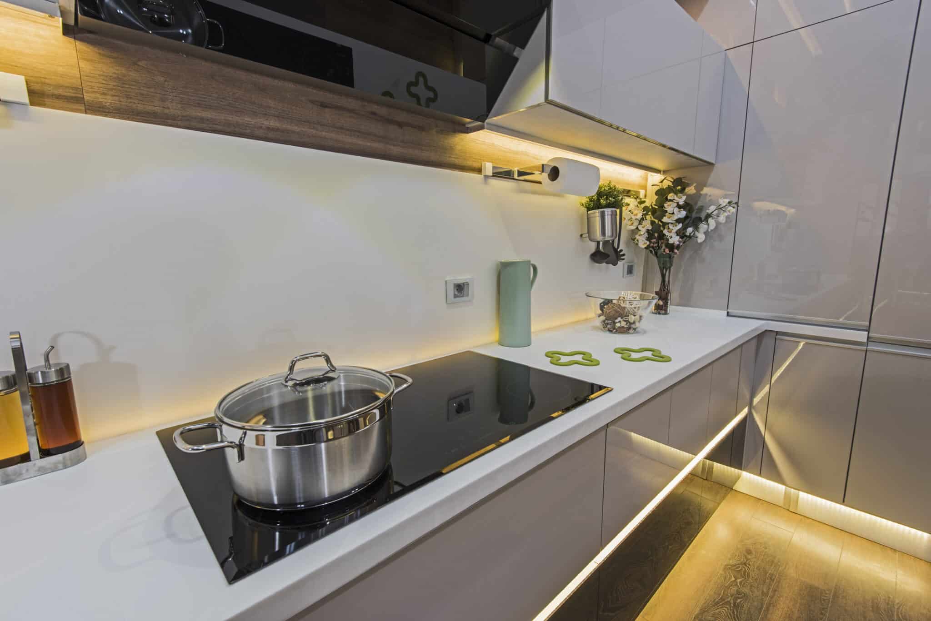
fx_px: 414
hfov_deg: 96.7
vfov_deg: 73.8
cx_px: 466
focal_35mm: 16
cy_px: 310
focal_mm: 16
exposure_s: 1/3
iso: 100
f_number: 11
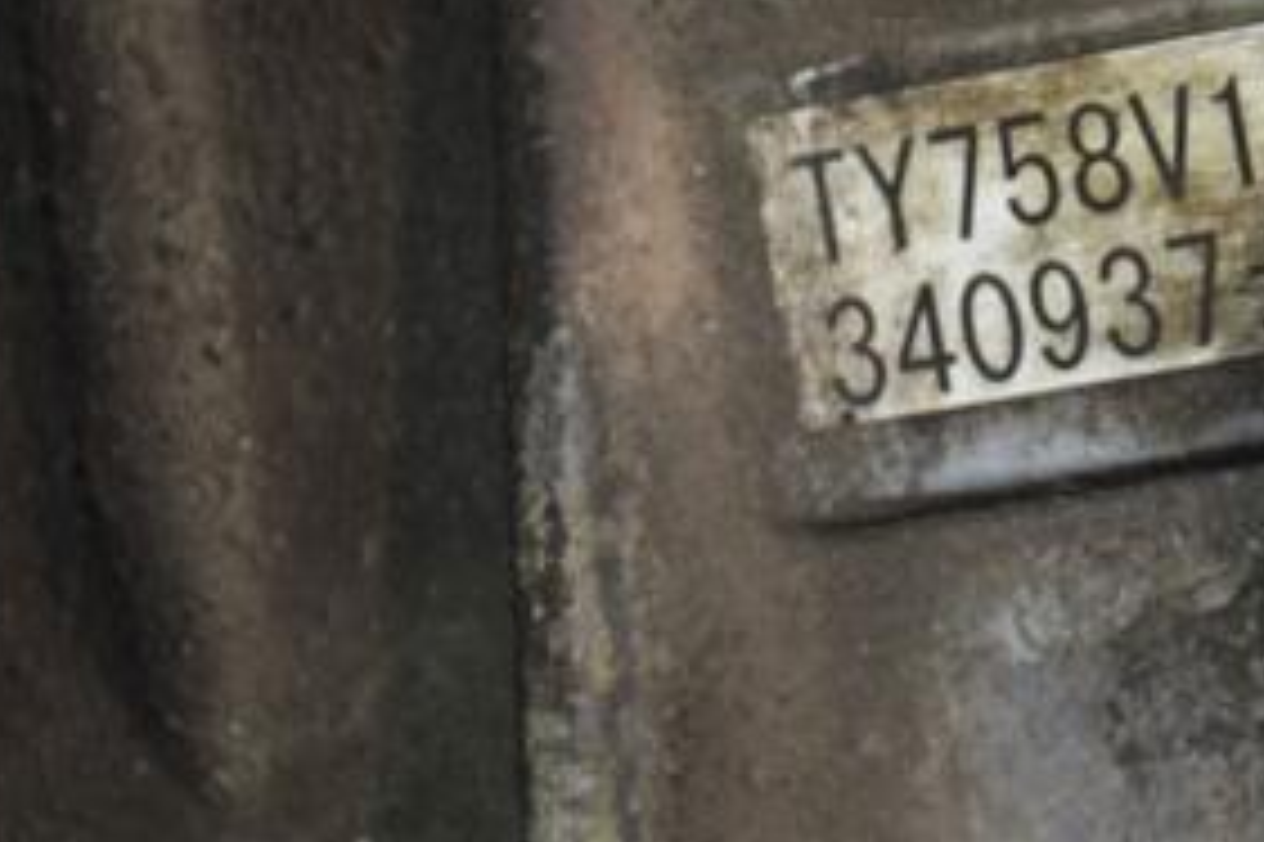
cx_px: 850
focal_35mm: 336
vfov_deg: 4.1
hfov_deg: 6.1
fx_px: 11792
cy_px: 378
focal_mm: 105
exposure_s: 1/60
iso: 800
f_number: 5.6
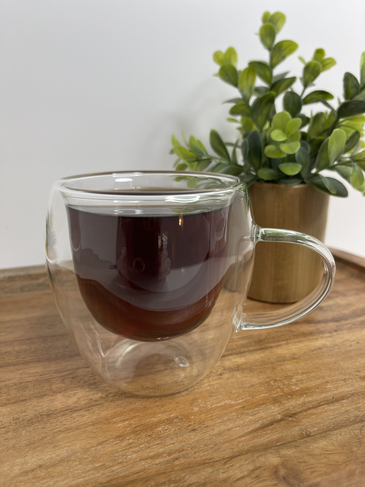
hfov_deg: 54.9
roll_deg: -0.1
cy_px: 244
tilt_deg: -17.3
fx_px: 351
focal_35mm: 25
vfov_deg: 69.4
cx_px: 182
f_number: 1.6
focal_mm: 5.1
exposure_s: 1/120
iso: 64
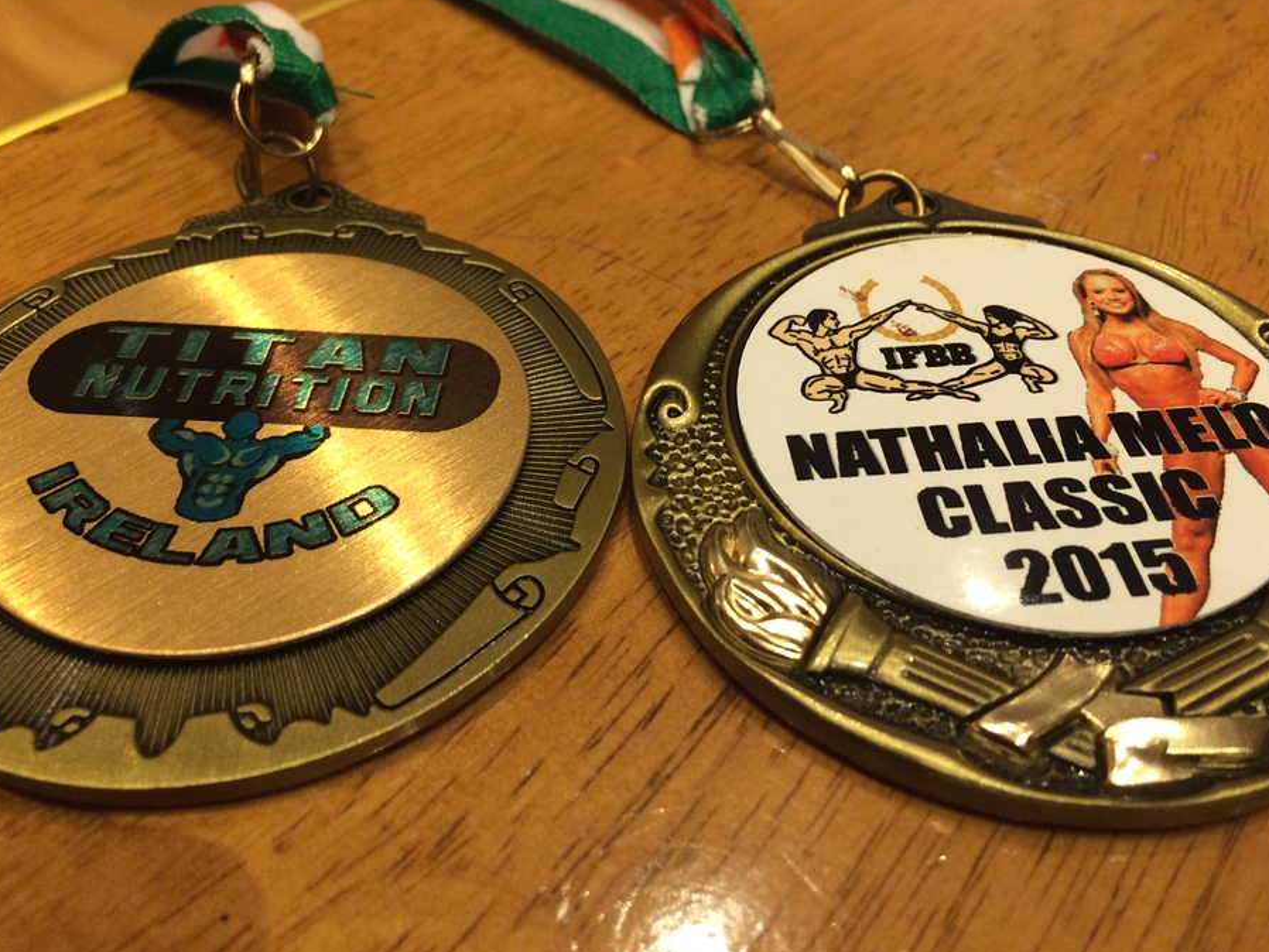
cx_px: 623
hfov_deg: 58.3
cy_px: 451
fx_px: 1137
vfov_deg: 45.4
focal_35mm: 31
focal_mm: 4.15
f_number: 2.2
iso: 160
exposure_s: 1/33
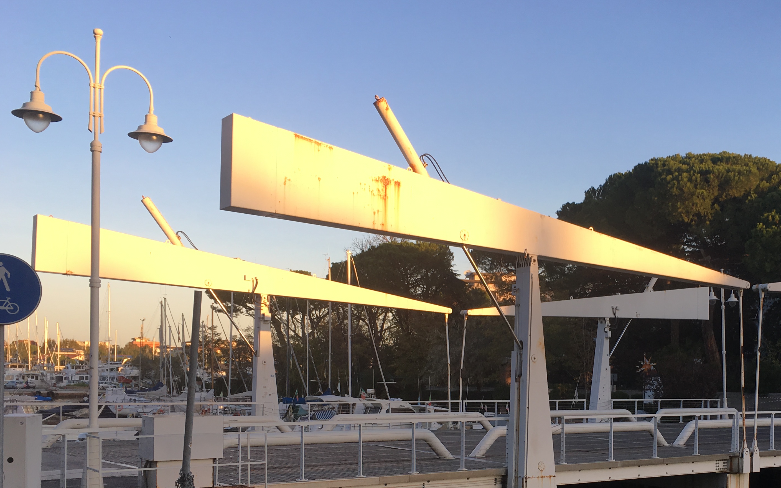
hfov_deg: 44.4
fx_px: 937
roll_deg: -0.4
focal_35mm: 44
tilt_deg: +0.3
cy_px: 387
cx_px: 539
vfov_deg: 28.6
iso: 25
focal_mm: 4.15
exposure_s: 1/319
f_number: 2.2
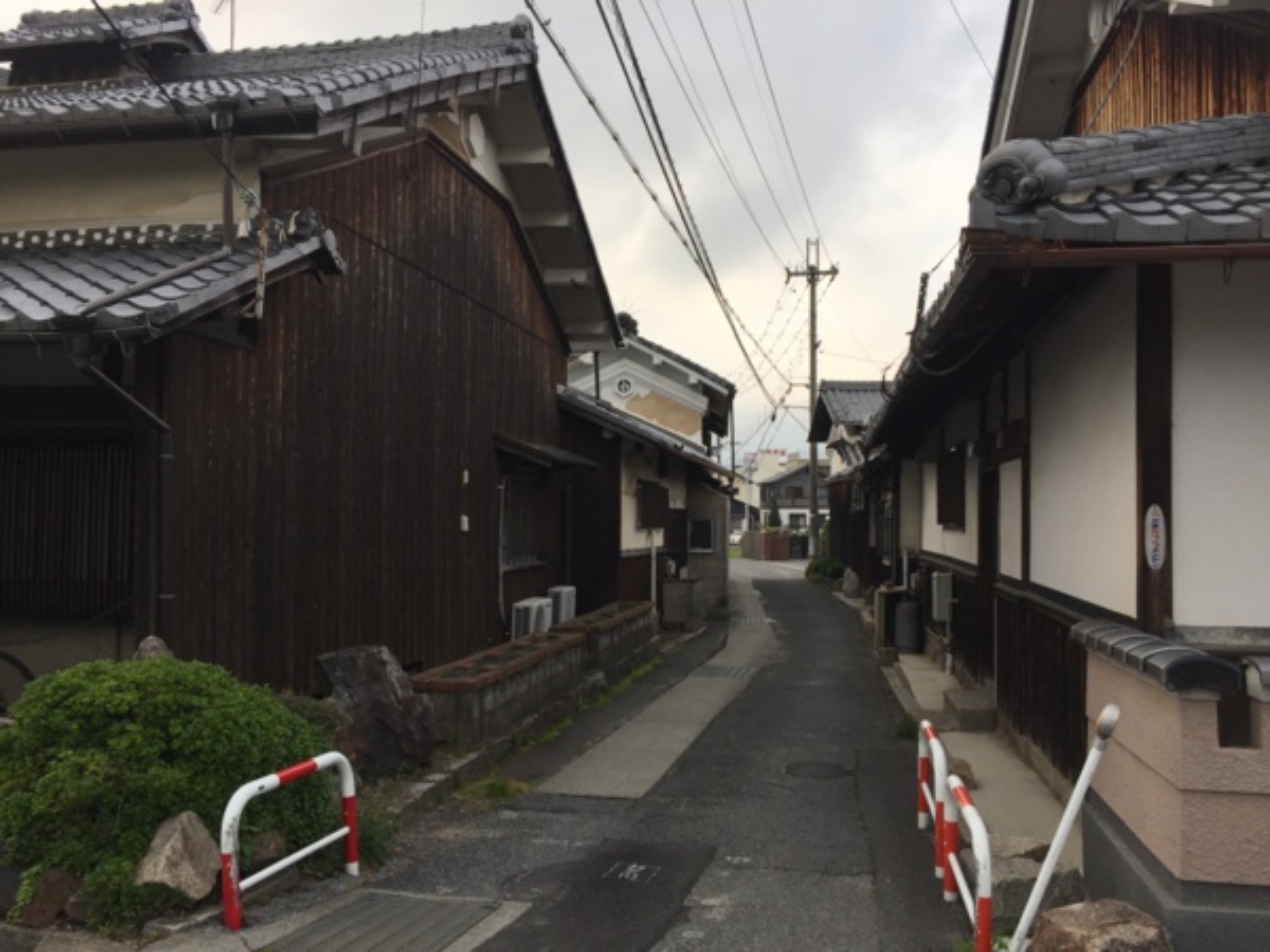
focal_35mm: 29
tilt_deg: +1.2
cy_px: 476
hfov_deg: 61.7
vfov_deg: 48.2
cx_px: 635
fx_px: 1064
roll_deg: -0.7
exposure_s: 1/942
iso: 32
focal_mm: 4.15
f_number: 2.2
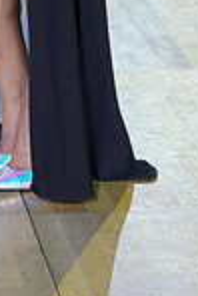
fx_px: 1967
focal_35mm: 239
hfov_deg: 5.7
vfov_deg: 8.3
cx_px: -171
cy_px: -252
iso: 1600
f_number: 5
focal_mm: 61
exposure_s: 1/200
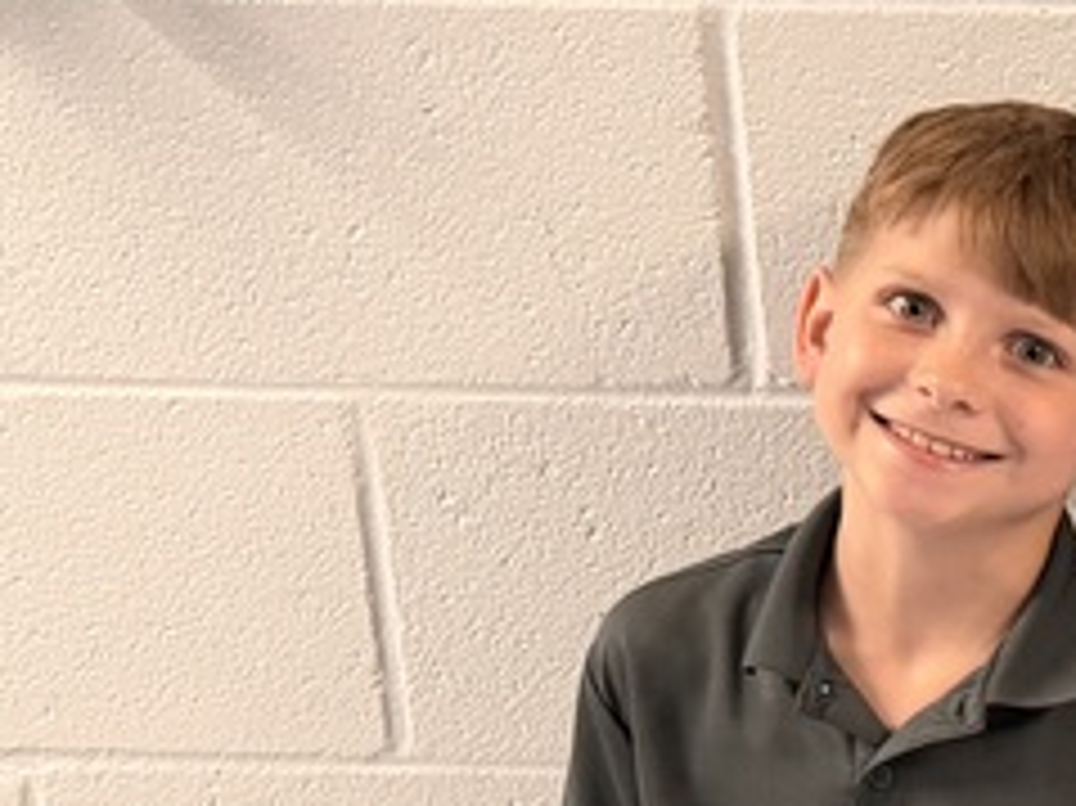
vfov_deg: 14.1
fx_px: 3200
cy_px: 874
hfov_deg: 15.1
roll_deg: -1.5
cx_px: 2220
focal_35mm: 103
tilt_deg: -14.2
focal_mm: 6.76
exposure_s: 1/60
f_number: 1.78
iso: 500
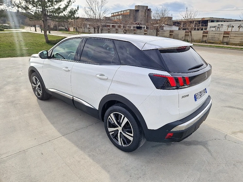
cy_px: 91
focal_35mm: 23
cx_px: 122
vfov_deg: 58.9
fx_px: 161
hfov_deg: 73.9
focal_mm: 5.4
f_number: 1.8
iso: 50
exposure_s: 1/294
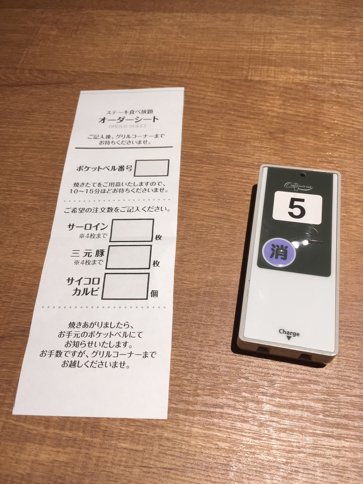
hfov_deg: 48.2
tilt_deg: -60.1
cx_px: 182
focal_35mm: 29
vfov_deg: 61.7
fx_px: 405
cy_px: 242
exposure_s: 1/120
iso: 40
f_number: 2.2
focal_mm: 4.15
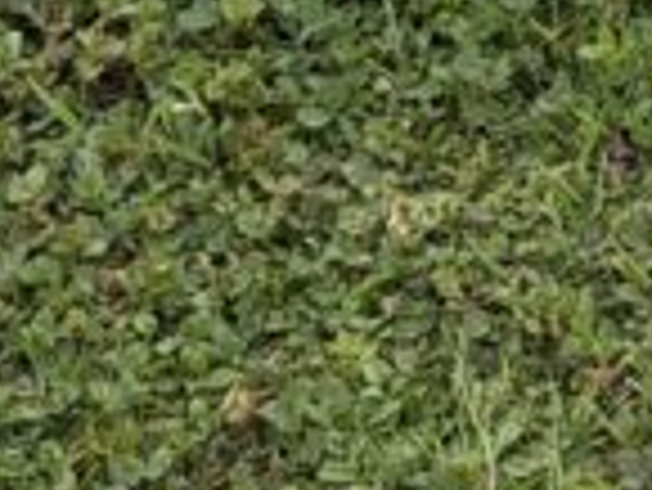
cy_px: -735
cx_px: 1659
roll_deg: +1.3
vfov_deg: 4.9
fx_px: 5599
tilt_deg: -35.2
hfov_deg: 6.3
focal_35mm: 297
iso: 64
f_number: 1.78
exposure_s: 1/1222
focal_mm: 6.76
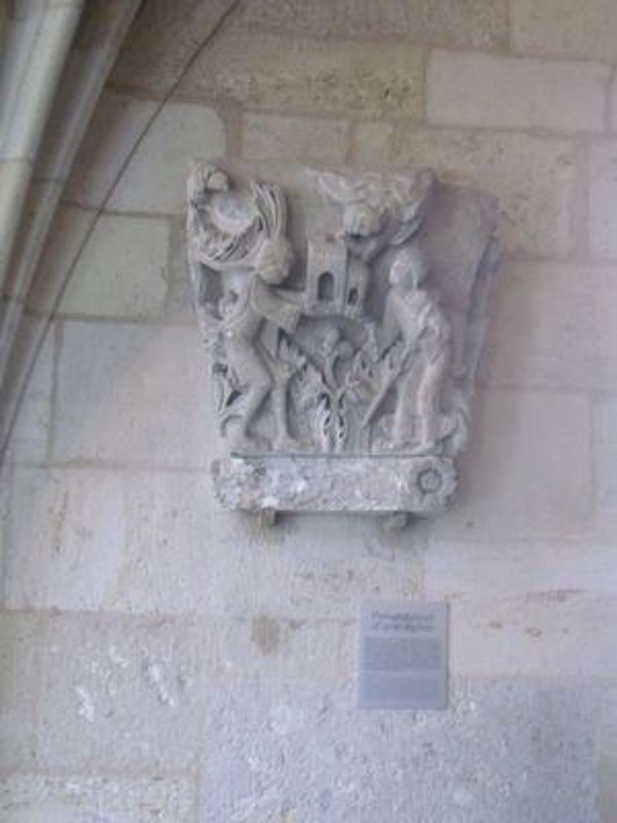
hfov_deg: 30.9
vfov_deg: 40.4
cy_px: 412
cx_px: 308
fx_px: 1117
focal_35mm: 47
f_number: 3.4
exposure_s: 1/30
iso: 400
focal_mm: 7.91
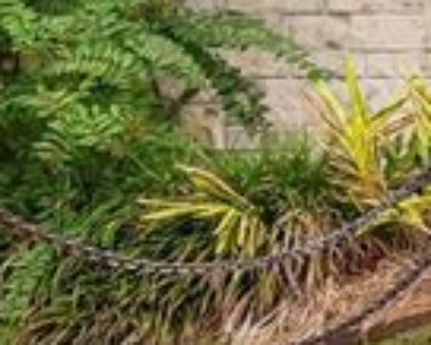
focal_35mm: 148
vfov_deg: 10.2
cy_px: -135
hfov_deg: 8.9
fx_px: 1889
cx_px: 1512
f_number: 13
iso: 125
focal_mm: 21
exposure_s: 1/80
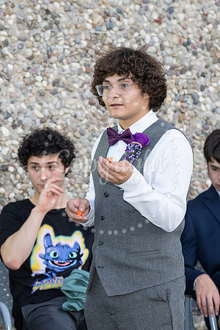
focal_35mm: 180
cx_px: 101
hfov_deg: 7.6
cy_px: 165
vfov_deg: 11.4
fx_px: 1650
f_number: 5.6
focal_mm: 120
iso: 640
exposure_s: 1/60
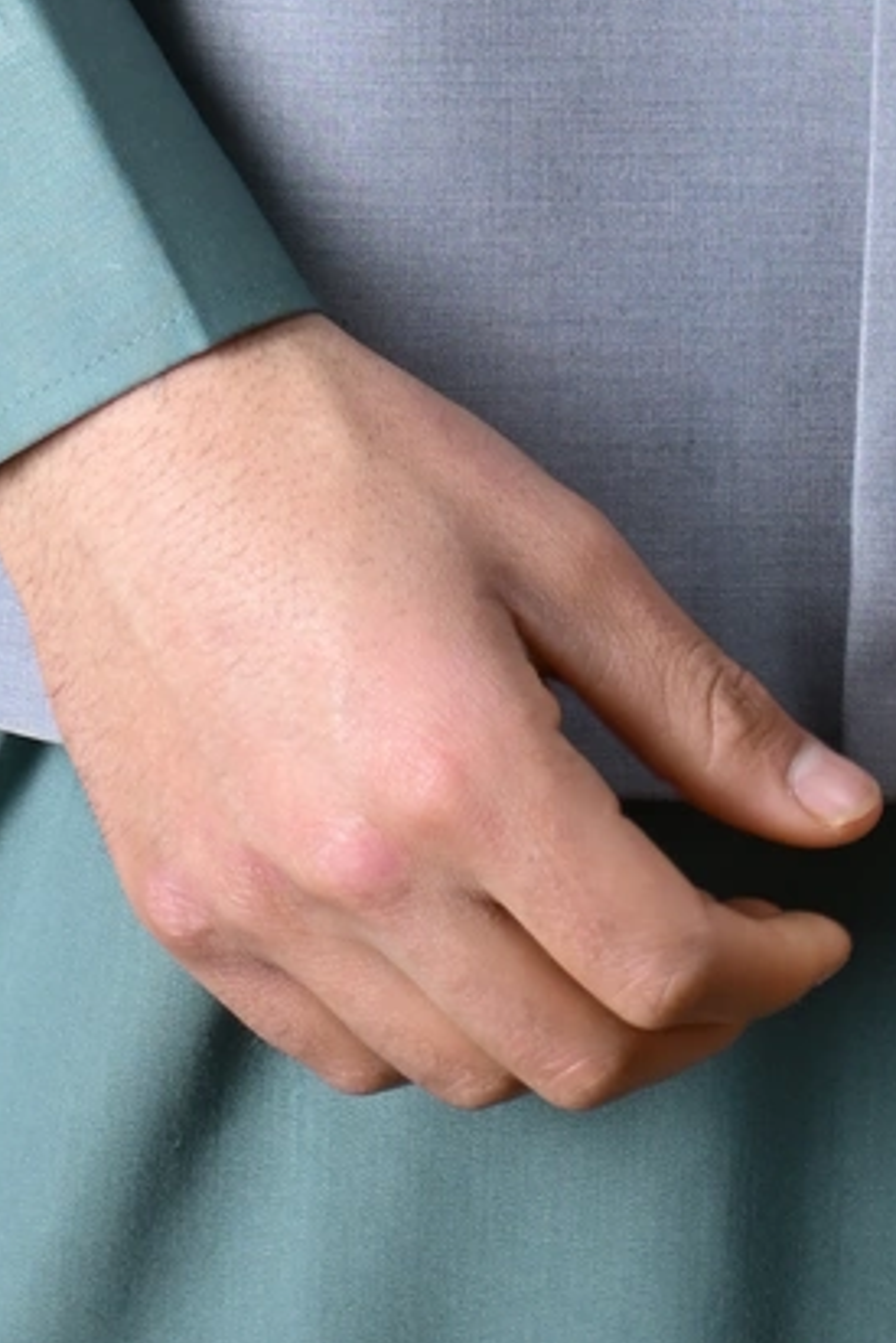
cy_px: -1183
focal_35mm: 365
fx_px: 13614
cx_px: 687
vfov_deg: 5.5
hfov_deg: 3.8
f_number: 2.8
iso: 200
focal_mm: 59
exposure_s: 1/125
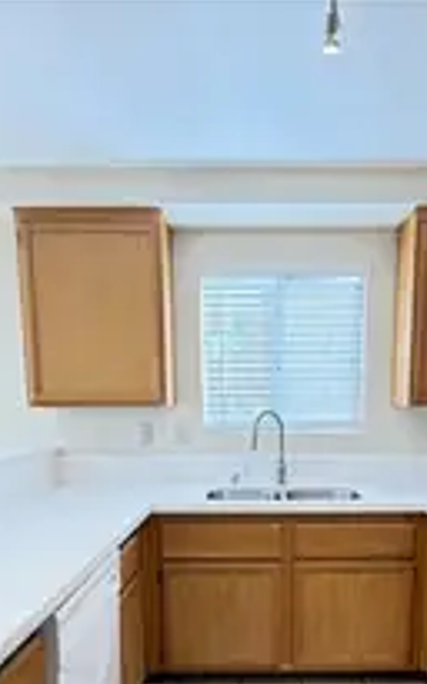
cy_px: 497
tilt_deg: -9.5
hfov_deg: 42.9
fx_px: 540
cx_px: 257
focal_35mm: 29
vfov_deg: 61.7
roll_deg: +1.1
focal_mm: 2.22
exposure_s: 1/60
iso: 250
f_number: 2.2
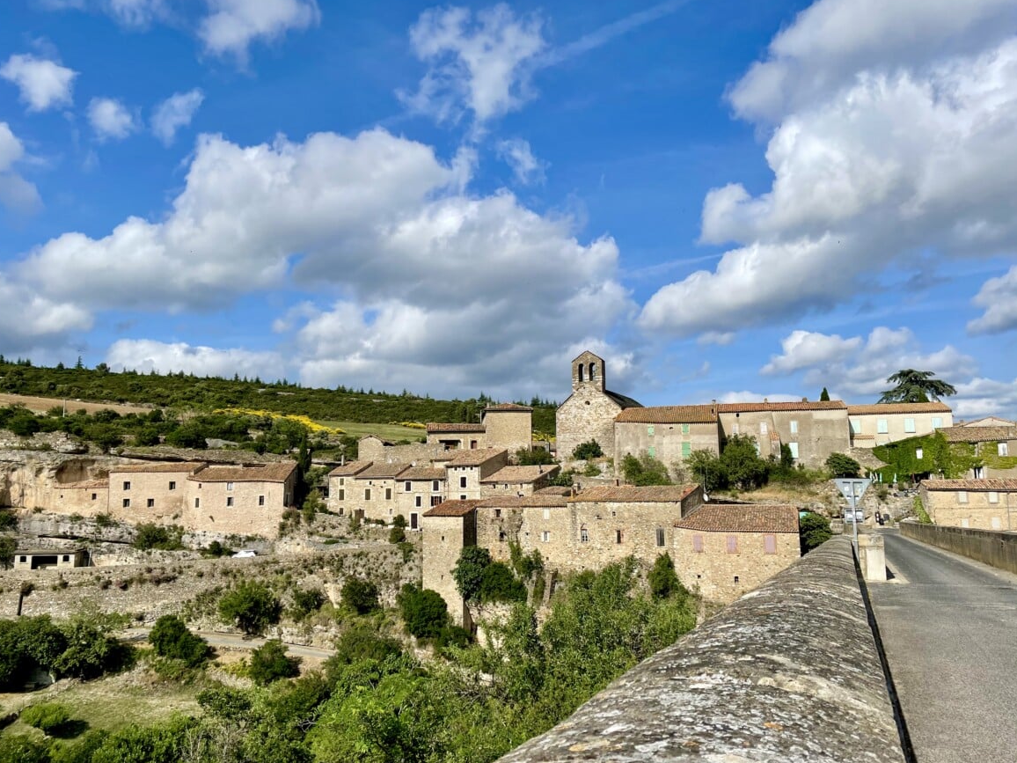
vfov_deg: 51.3
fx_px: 793
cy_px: 392
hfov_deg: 65.3
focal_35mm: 27
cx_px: 515
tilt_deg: +5.8
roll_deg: +1.4
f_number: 1.6
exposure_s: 1/5814
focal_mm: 4.2
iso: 32
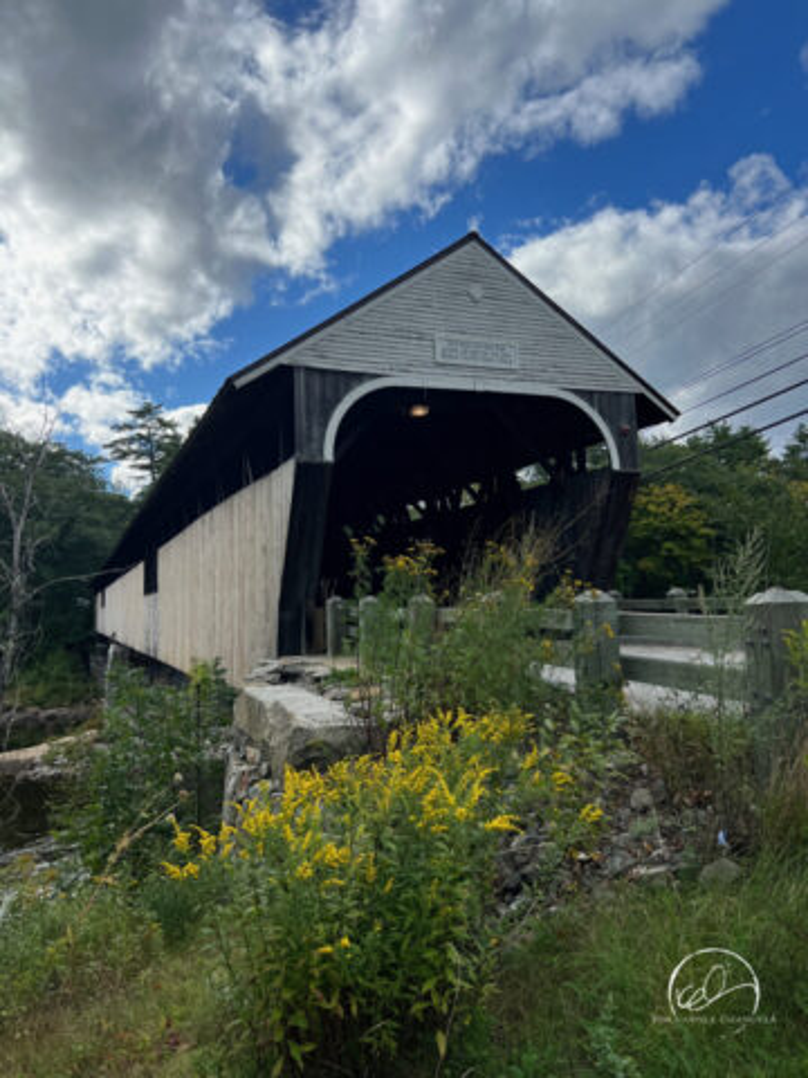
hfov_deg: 53.1
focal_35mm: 26
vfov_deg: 67.3
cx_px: 404
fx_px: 809
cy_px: 539
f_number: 1.5
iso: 50
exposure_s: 1/3356
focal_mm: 5.7
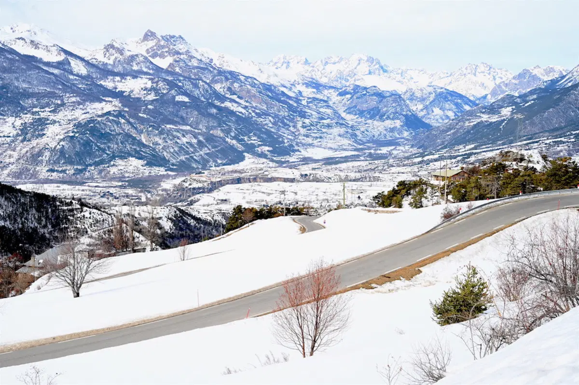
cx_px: 290
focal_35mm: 45
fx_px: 723
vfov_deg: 29.8
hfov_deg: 43.6
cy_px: 192
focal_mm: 45
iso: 100
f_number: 4.5
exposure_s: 1/500
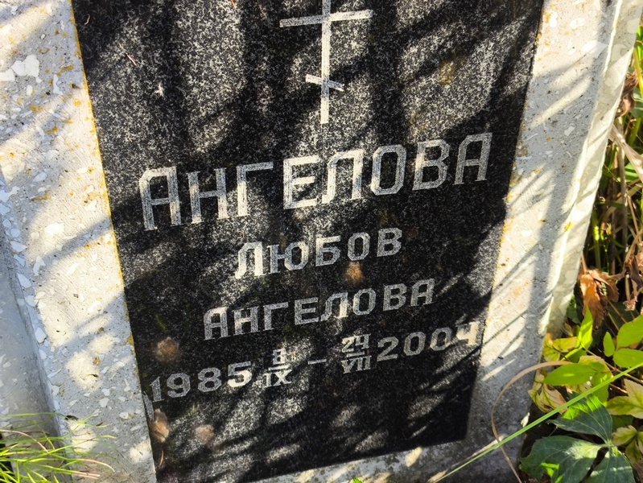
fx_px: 929
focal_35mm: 50
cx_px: 322
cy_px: 242
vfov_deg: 29.1
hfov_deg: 38.2
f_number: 1.7
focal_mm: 4.71
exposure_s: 1/249
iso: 50
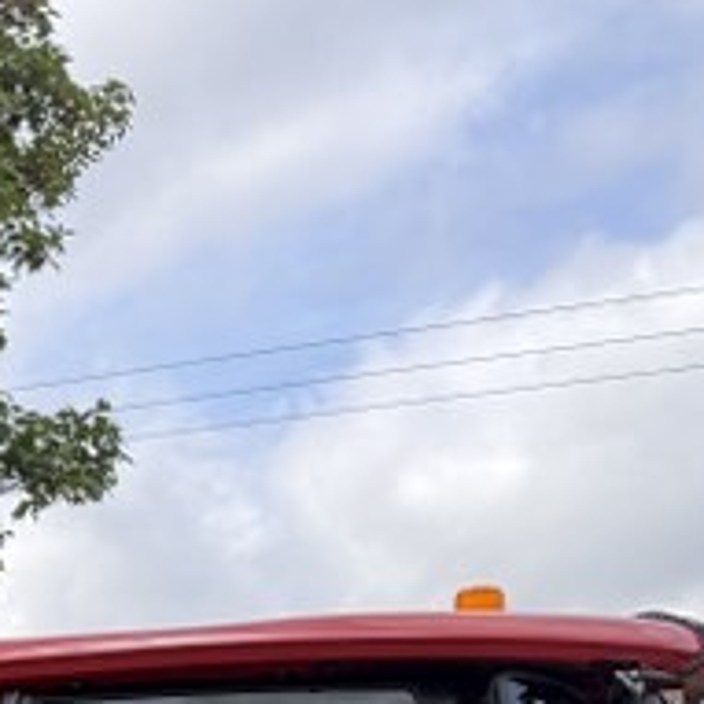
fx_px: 2048
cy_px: 903
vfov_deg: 18.2
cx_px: -280
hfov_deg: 17.9
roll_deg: -1.0
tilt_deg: +3.9
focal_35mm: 89
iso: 100
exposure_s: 1/796
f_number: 1.78
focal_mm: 6.76
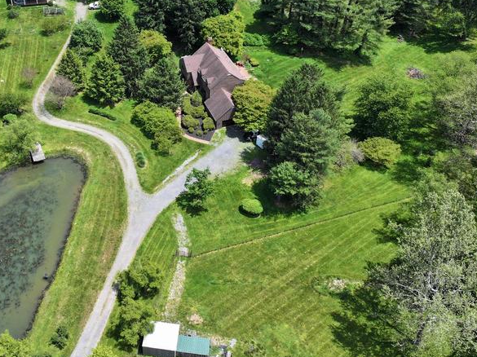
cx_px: 175
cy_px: 119
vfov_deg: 34.0
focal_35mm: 42
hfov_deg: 44.4
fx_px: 578
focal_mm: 12.29
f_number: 2.8
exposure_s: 1/1250
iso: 100
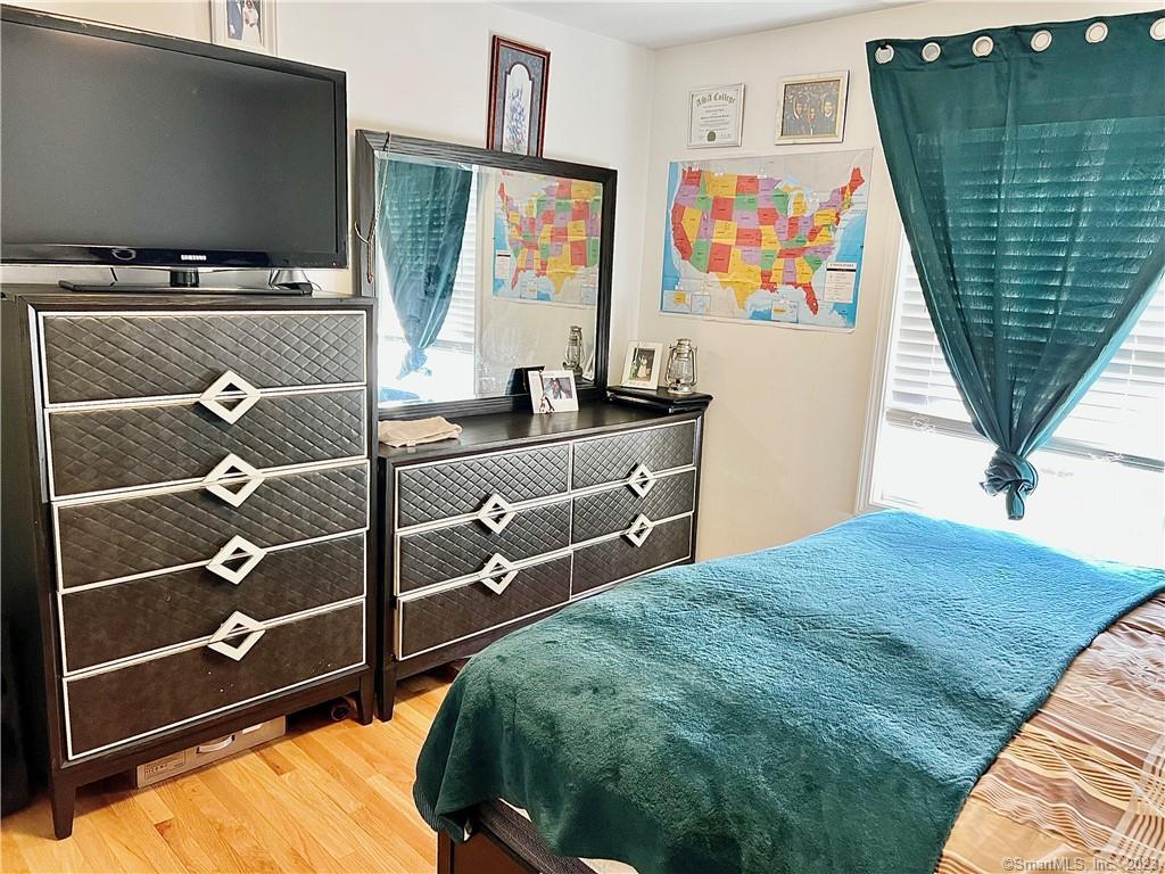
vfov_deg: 53.1
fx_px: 875
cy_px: 437
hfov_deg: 67.3
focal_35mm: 26
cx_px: 582
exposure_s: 1/60
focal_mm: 5.7
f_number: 1.5
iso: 160
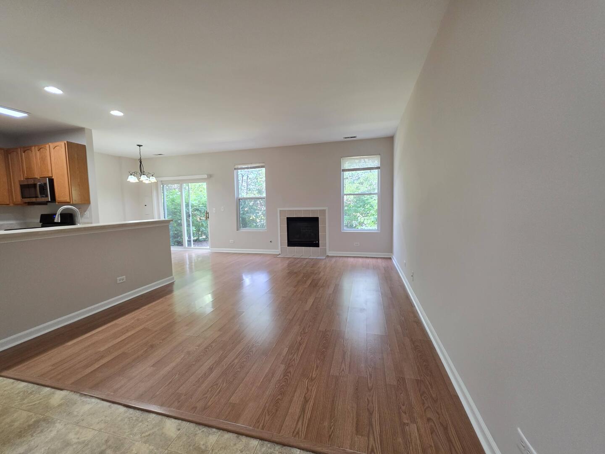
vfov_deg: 89.9
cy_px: 227
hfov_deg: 106.2
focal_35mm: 13
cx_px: 302
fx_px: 227
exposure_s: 1/120
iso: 160
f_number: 1.9
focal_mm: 2.2
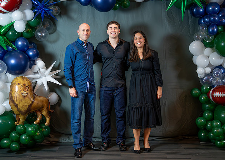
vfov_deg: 26.0
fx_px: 348
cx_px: 117
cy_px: 81
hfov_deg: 35.8
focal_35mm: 54
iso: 1000
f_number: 1.2
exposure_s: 1/320
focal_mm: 50
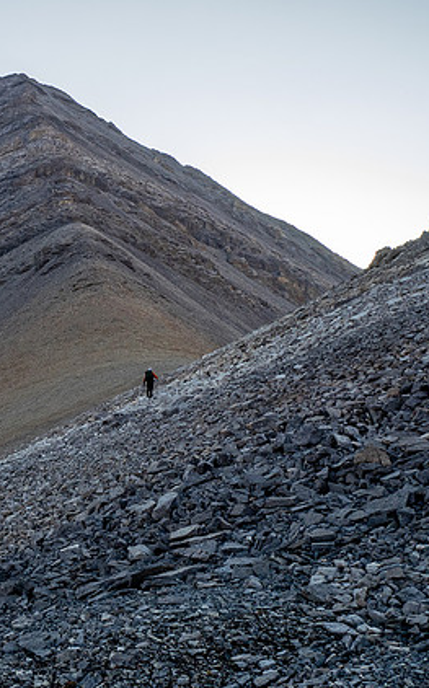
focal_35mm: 35
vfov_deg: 55.4
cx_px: -2
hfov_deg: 33.1
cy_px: 345
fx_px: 656
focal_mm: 12
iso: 200
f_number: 8
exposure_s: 1/200
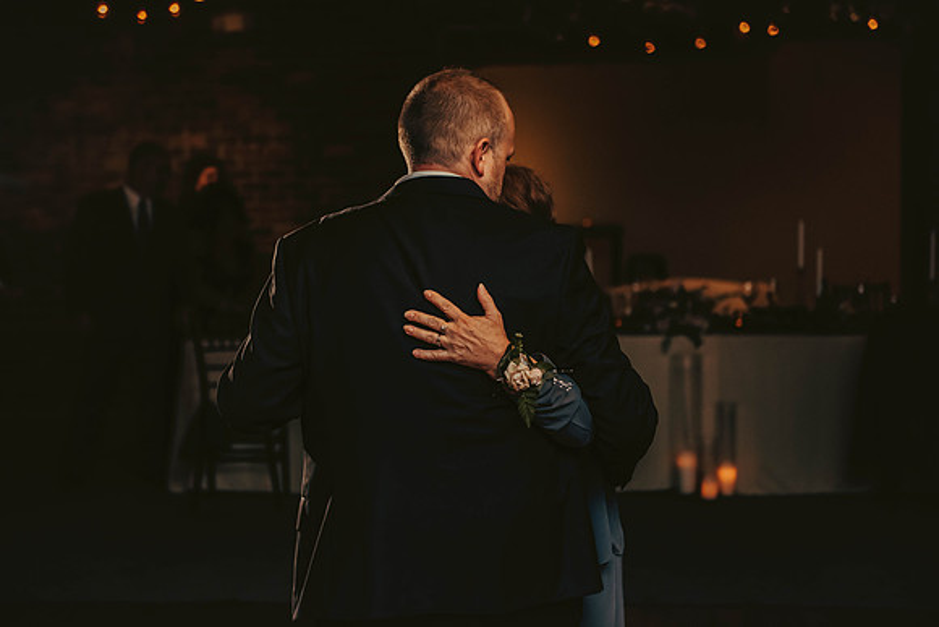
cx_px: 470
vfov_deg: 19.5
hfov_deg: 28.8
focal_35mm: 70
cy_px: 314
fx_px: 1826
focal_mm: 70
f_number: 3.2
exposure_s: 1/200
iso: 2000
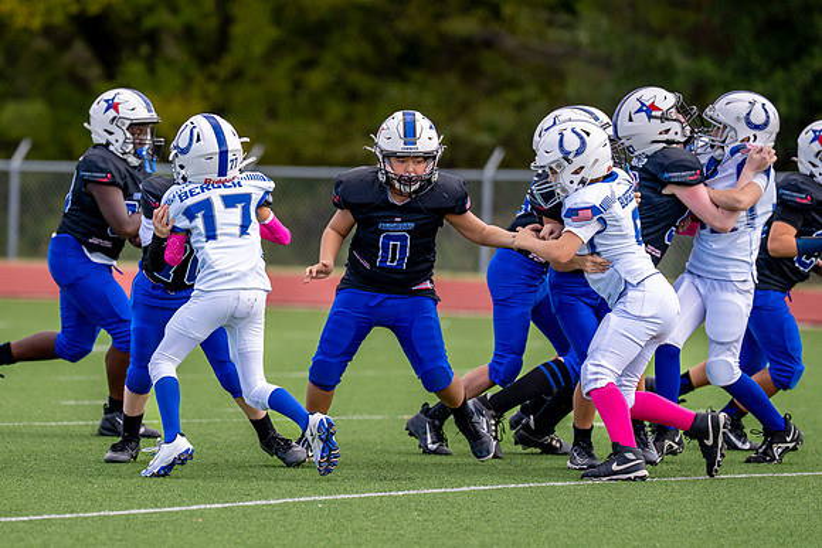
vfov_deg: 3.9
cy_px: 254
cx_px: 223
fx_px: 8073
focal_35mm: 354
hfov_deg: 5.8
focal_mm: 200
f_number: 2.8
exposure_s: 1/2500
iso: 250
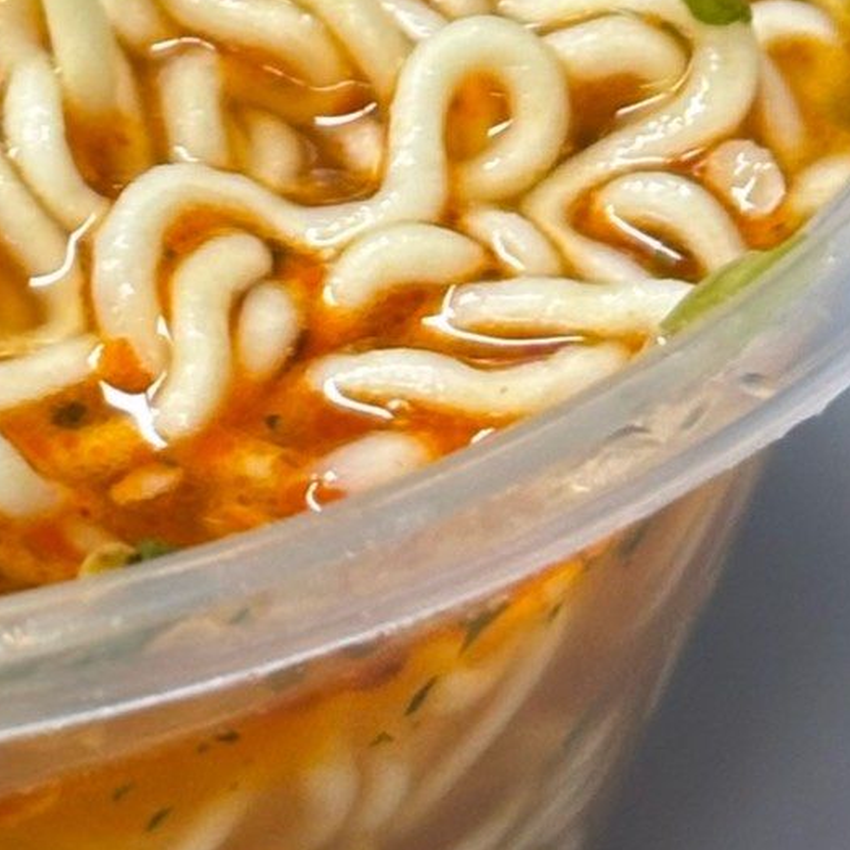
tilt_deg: -33.4
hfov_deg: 7.1
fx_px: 6667
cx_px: -561
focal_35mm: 240
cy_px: -504
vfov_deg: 7.2
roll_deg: -1.0
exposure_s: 1/50
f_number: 1.6
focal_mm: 5.96
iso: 64
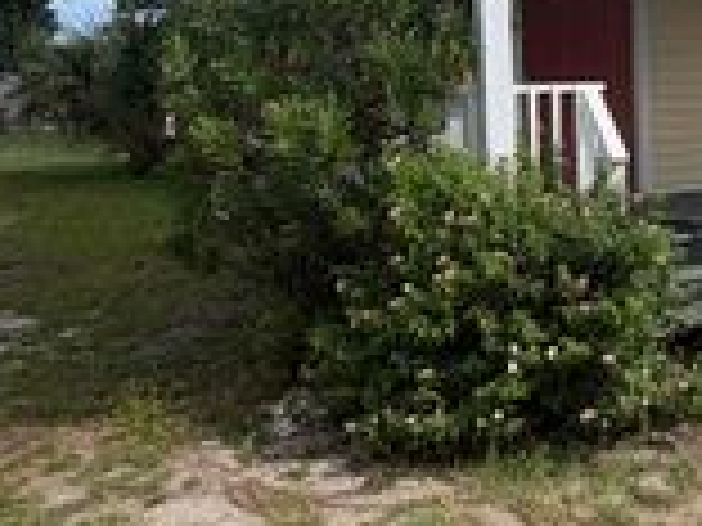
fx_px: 913
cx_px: 788
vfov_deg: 31.2
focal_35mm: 45
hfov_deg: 35.4
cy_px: 92
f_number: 2.2
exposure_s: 1/770
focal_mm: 2.22
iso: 25
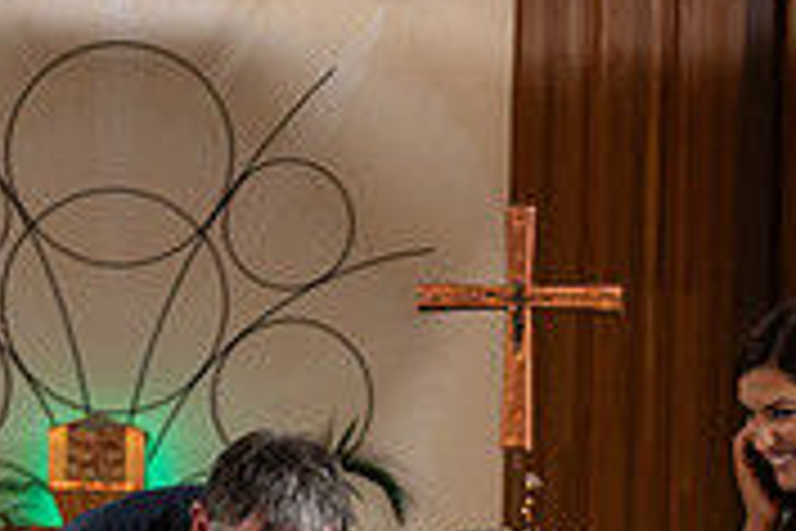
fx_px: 3184
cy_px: 520
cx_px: 495
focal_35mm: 144
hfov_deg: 14.2
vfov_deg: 9.5
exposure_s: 1/160
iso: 640
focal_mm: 44
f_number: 3.5
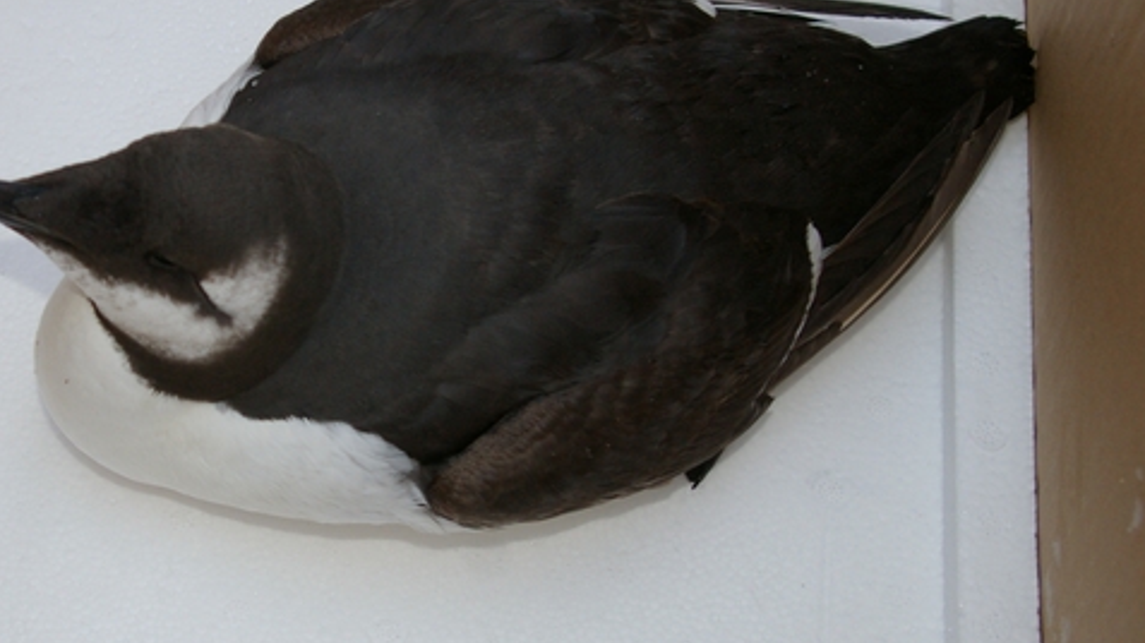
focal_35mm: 87
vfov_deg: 13.9
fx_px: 2637
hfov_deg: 24.2
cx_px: 293
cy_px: 230
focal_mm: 33
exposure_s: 1/90
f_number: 4.5
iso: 400
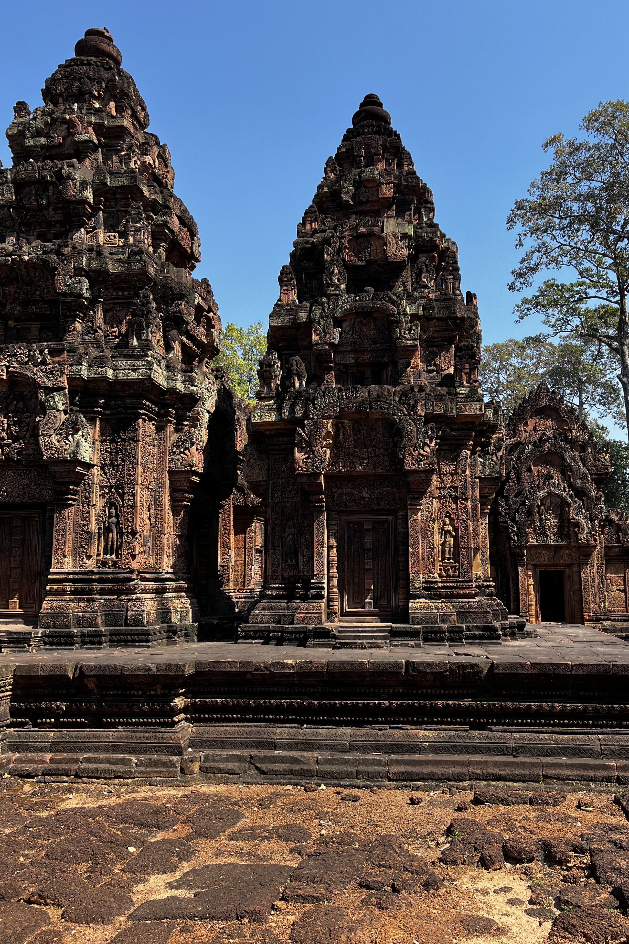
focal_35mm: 28
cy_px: 480
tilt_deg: +7.8
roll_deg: +0.3
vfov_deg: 65.5
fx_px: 734
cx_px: 358
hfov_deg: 46.3
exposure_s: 1/1669
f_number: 1.5
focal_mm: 5.7
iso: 50
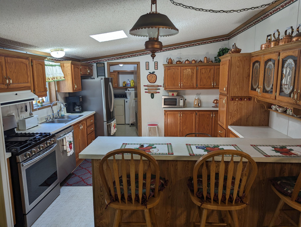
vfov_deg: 56.9
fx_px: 209
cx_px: 150
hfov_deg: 71.5
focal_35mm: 24
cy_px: 114
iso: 43
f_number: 1.85
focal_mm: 6.81
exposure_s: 1/40
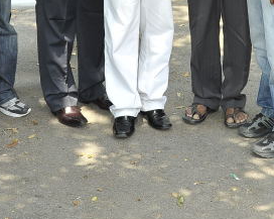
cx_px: 194
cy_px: -53
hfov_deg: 19.3
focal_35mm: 99
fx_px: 802
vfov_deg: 14.9
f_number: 5.6
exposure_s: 1/160
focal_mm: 28
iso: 250
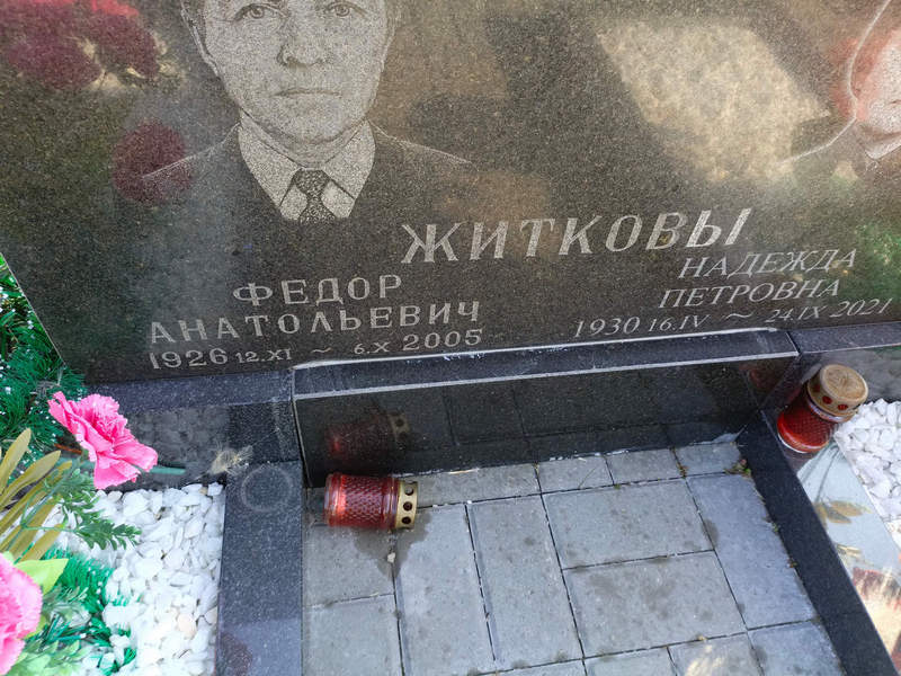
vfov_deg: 54.9
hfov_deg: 69.4
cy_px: 338
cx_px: 450
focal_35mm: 25
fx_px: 651
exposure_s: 1/100
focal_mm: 4.76
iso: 141
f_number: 1.69
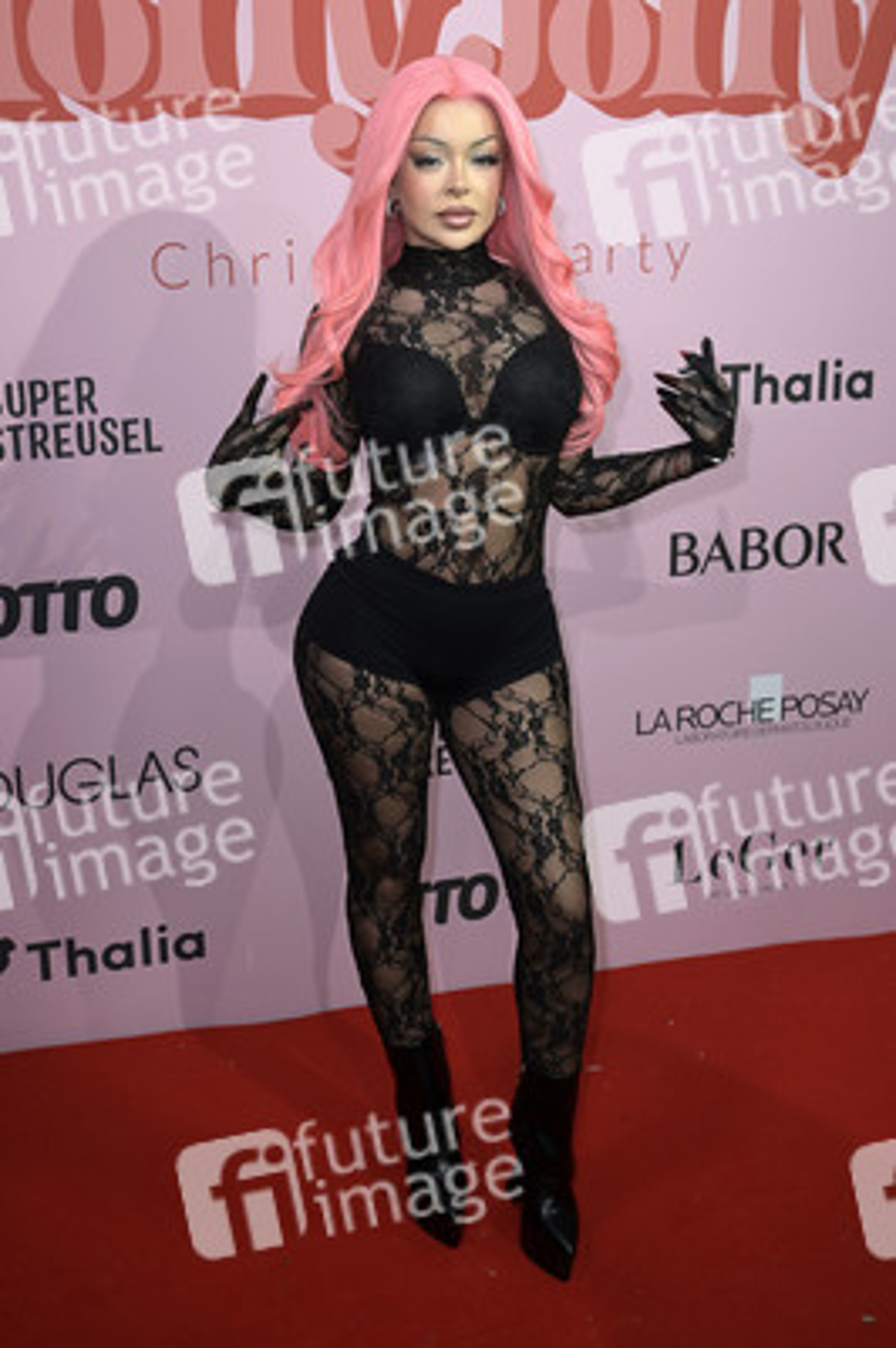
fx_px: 1421
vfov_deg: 50.7
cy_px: 674
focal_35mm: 38
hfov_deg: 35.0
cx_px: 448
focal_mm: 38
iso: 800
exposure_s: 1/250
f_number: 5.6
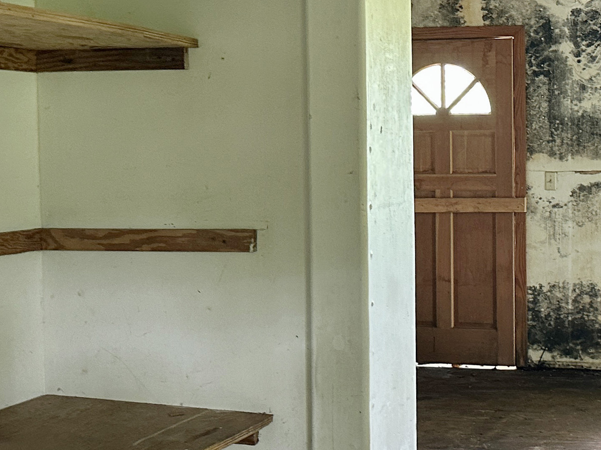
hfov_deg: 28.3
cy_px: 196
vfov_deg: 22.2
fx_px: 1146
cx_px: 539
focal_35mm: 66
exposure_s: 1/60
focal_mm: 6.86
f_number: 1.78
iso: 400
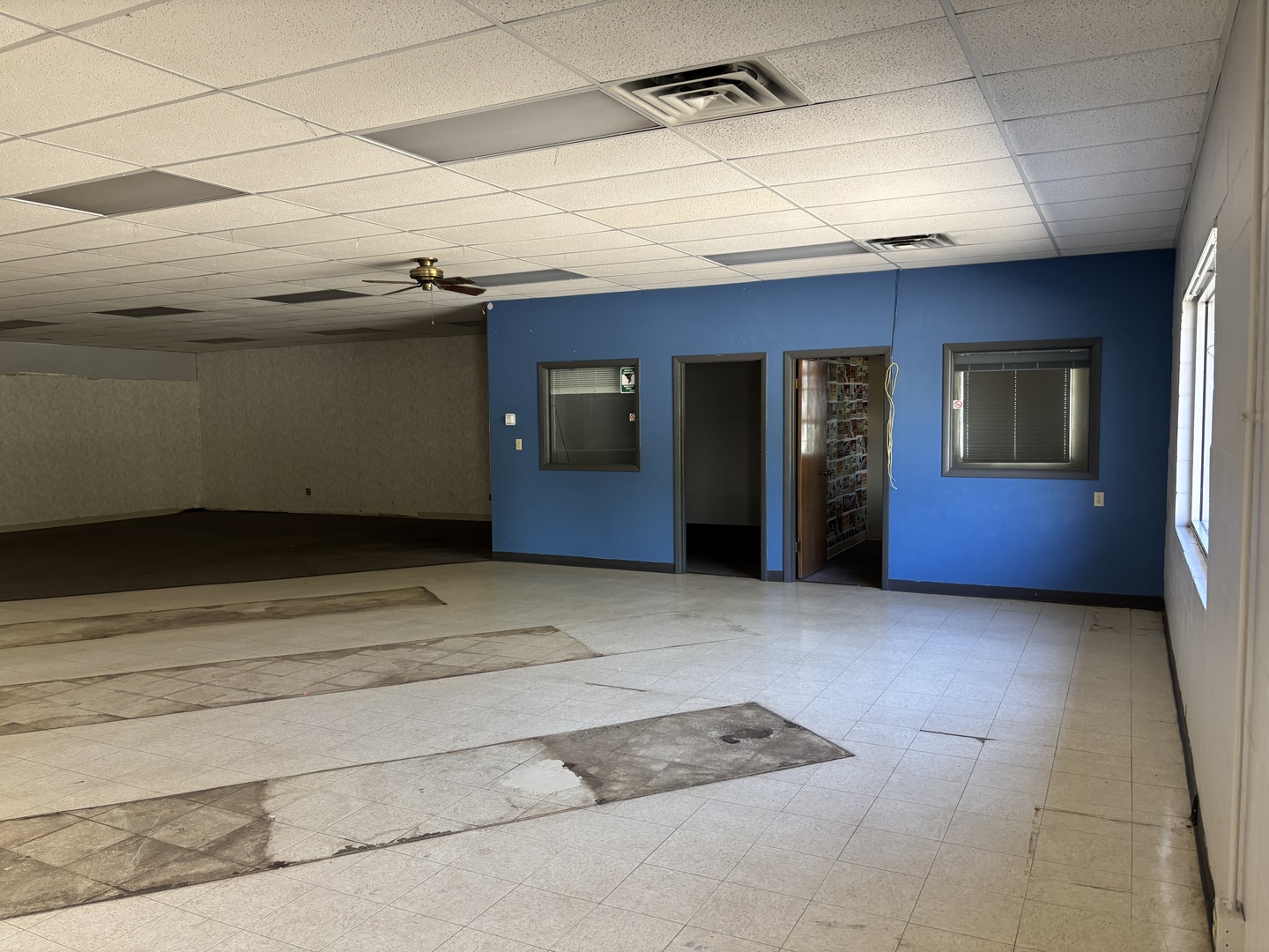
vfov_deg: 53.1
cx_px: 634
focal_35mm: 26
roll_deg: +0.9
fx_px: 953
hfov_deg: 67.3
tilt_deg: -4.3
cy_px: 476
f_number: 1.6
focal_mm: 5.96
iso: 125
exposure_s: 1/60
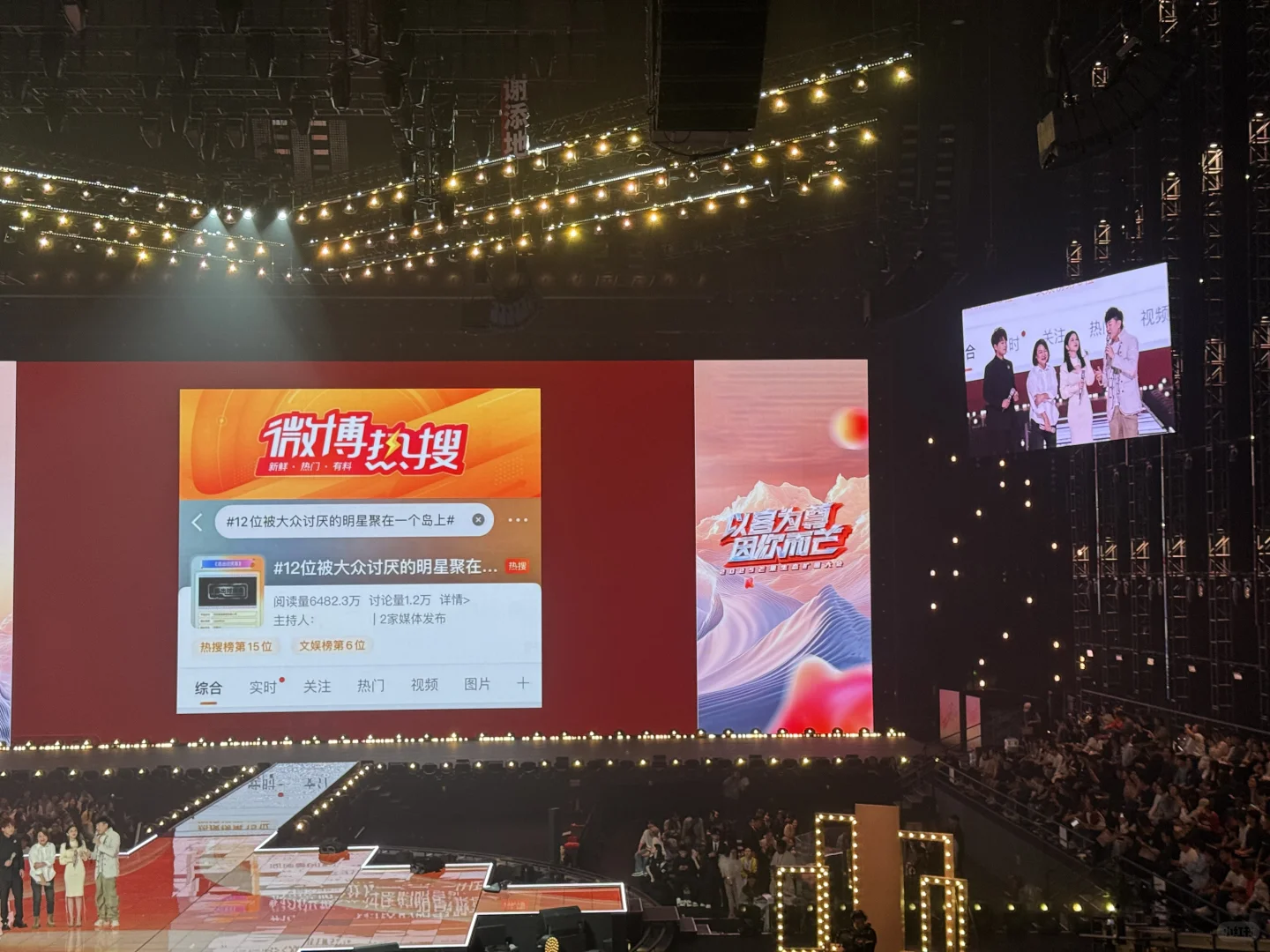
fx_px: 1761
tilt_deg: +2.6
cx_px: 635
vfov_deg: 30.3
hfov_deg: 39.7
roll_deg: +1.2
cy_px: 476
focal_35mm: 48
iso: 160
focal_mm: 6.76
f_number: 1.78
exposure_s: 1/50
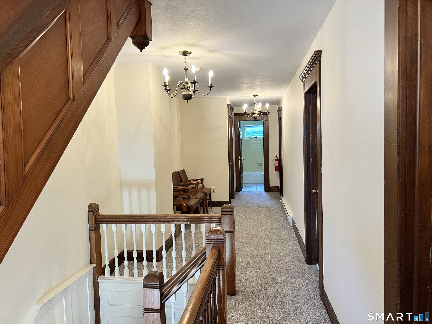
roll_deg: +2.1
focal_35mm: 26
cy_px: 162
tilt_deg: -3.9
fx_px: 324
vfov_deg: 53.1
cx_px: 216
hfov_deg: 67.3
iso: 100
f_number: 1.5
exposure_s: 1/60
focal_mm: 5.7
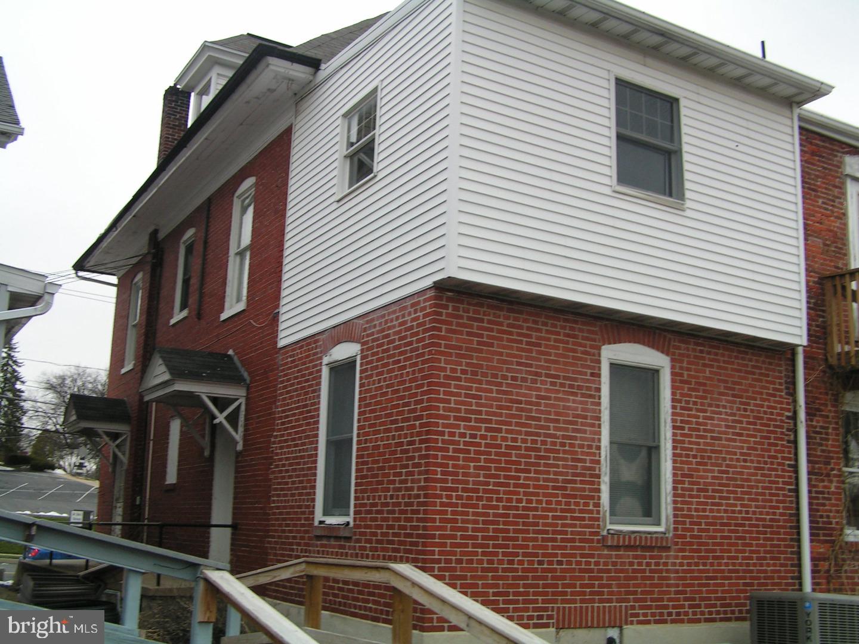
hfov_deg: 49.0
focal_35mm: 38
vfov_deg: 37.7
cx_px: 430
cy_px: 322
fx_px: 943
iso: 50
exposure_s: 1/100
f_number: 4
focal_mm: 6.3
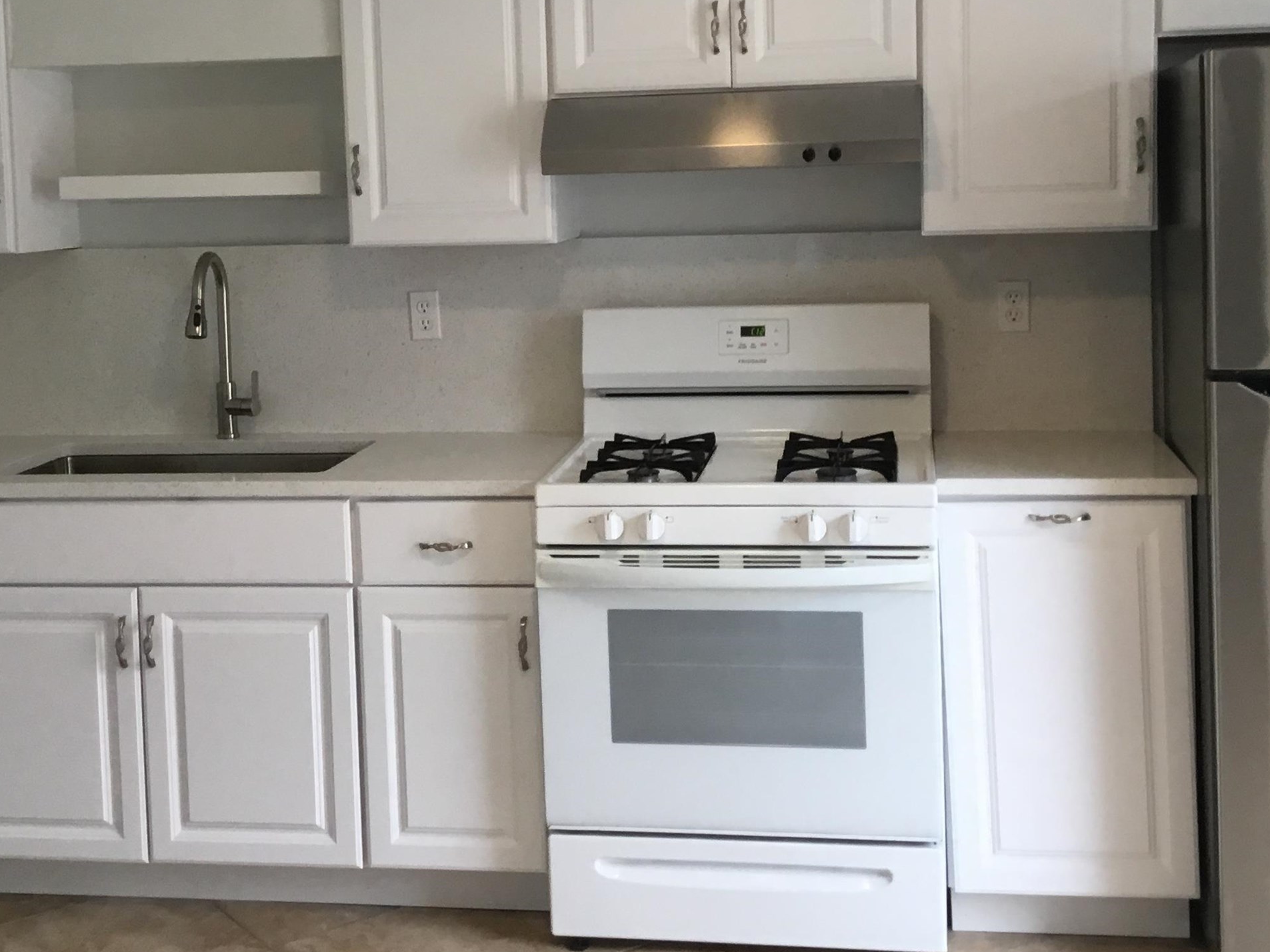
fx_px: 1834
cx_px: 585
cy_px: 311
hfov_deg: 38.2
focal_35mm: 50
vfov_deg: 28.9
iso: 40
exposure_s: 1/33
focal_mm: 3.3
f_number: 2.4
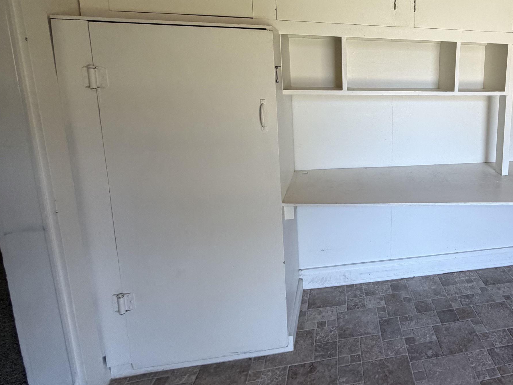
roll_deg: -1.1
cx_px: 427
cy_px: 131
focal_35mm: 24
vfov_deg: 55.7
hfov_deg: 63.8
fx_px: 356
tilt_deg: -10.6
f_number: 2.2
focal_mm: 2.22
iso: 200
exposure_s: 1/121
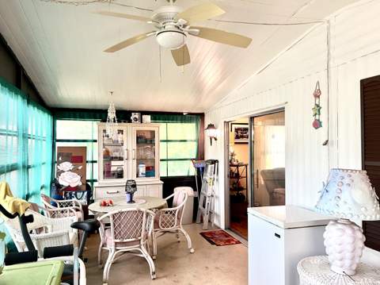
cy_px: 142
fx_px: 285
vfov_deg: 53.0
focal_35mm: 26
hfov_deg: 67.4
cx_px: 190
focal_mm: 5.7
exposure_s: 1/60
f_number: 1.5
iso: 200
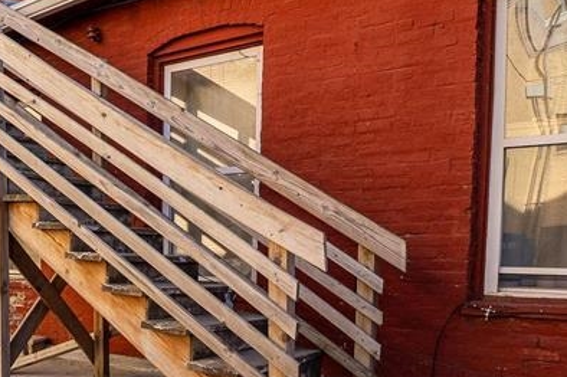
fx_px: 614
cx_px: 9
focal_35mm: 39
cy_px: 292
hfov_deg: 43.1
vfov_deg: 33.3
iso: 100
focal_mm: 10
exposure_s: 1/200
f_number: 8
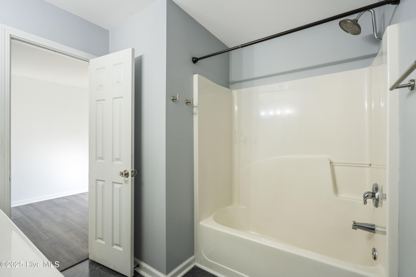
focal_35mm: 16
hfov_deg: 96.7
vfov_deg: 73.7
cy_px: 138
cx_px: 208
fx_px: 185
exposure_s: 1/15
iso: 640
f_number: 6.3
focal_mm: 16
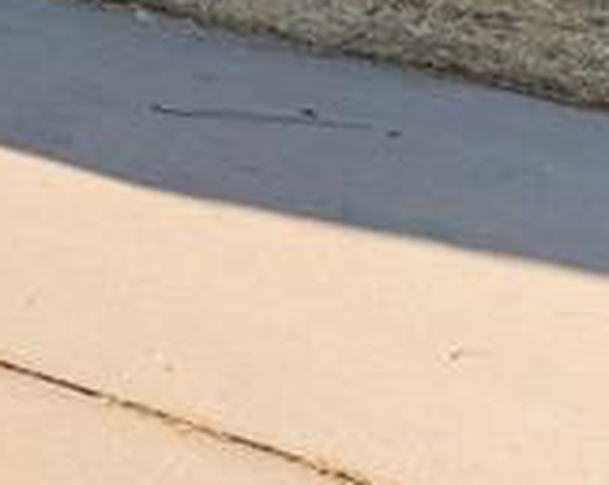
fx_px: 1697
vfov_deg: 14.0
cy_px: -451
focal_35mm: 94
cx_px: -1163
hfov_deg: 11.8
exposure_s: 1/160
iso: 200
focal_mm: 10.6
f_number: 8
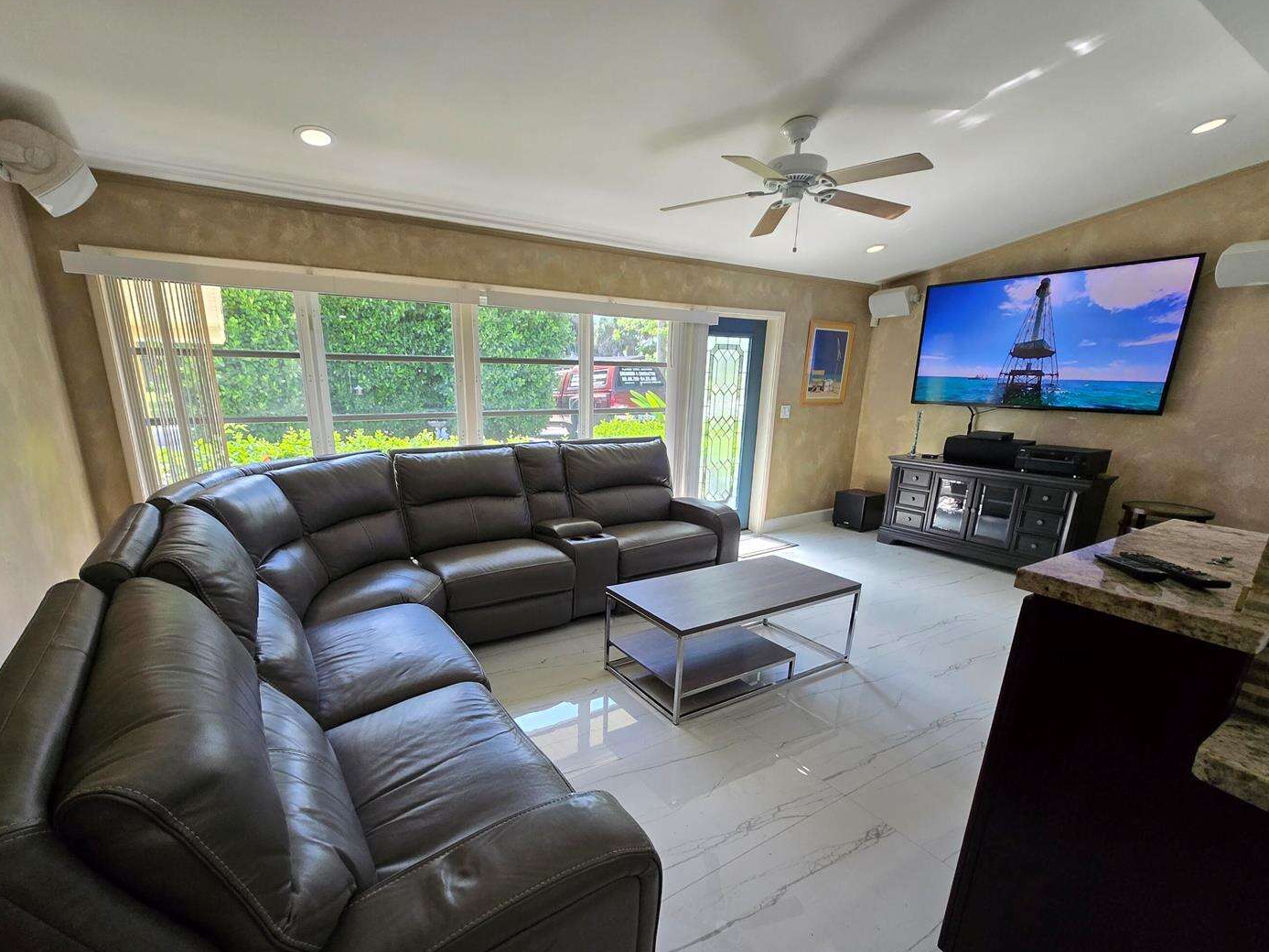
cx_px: 596
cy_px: 539
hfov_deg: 98.1
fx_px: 550
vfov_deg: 81.3
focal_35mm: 15
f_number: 2.2
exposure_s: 1/60
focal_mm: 1.7
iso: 160
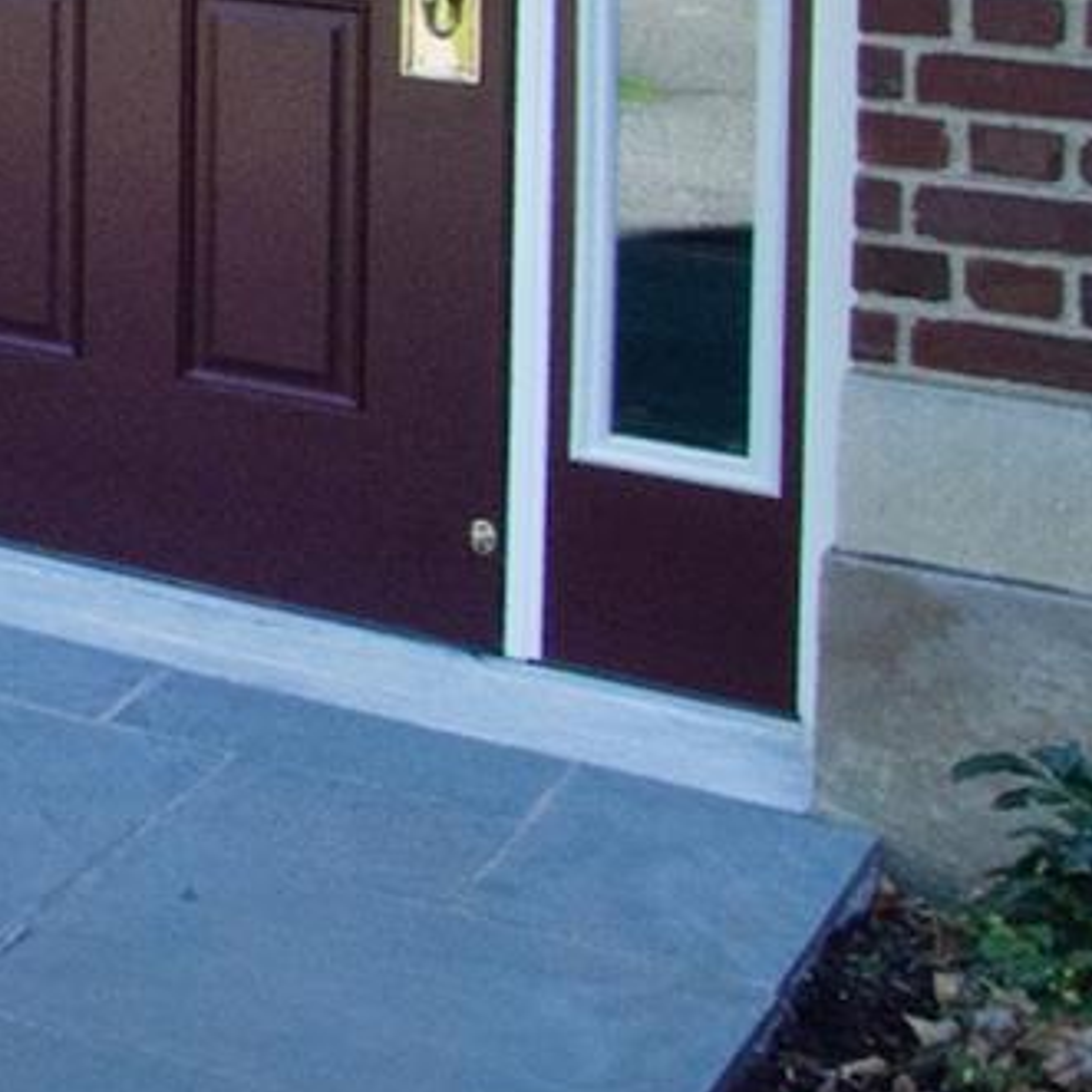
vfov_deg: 17.0
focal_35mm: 87
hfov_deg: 12.8
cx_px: -1808
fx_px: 3092
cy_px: -787
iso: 640
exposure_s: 1/160
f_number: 14
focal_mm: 11
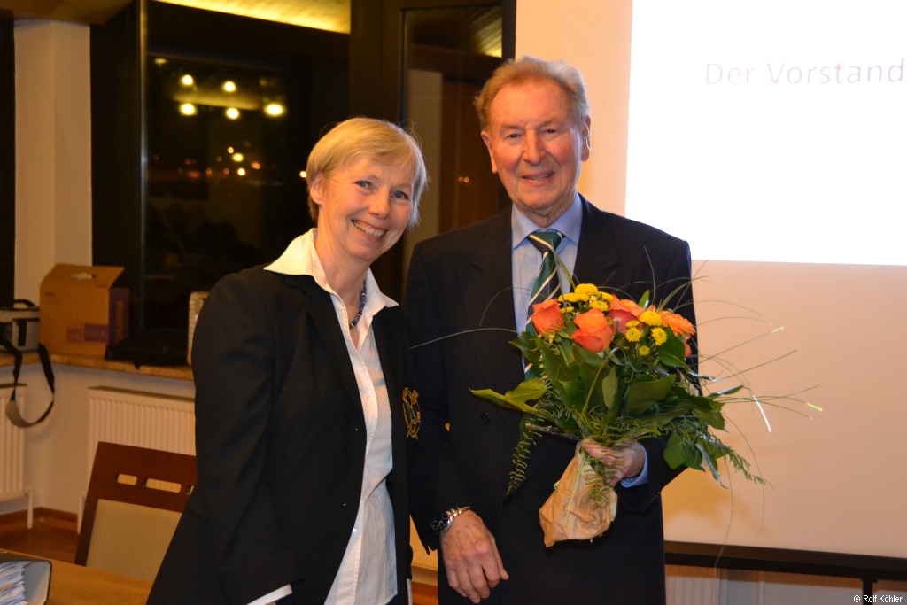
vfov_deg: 25.1
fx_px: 1361
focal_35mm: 54
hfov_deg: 36.9
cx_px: 454
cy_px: 302
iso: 2500
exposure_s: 1/60
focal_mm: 36
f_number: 4.2
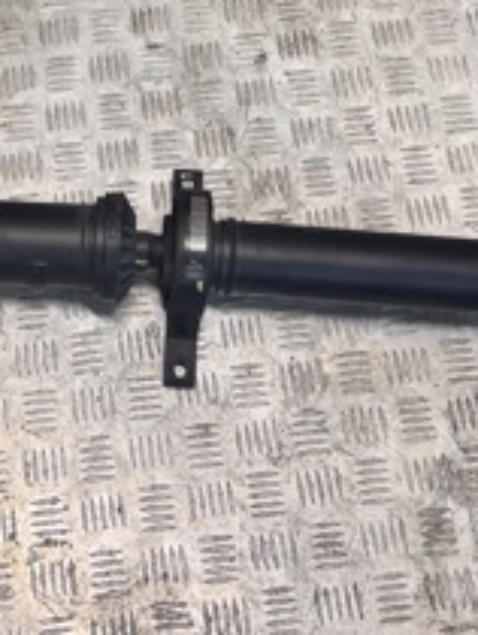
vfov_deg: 26.1
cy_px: 118
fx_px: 1341
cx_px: 39
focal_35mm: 73
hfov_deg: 19.8
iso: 125
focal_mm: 6.76
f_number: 1.78
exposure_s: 1/50
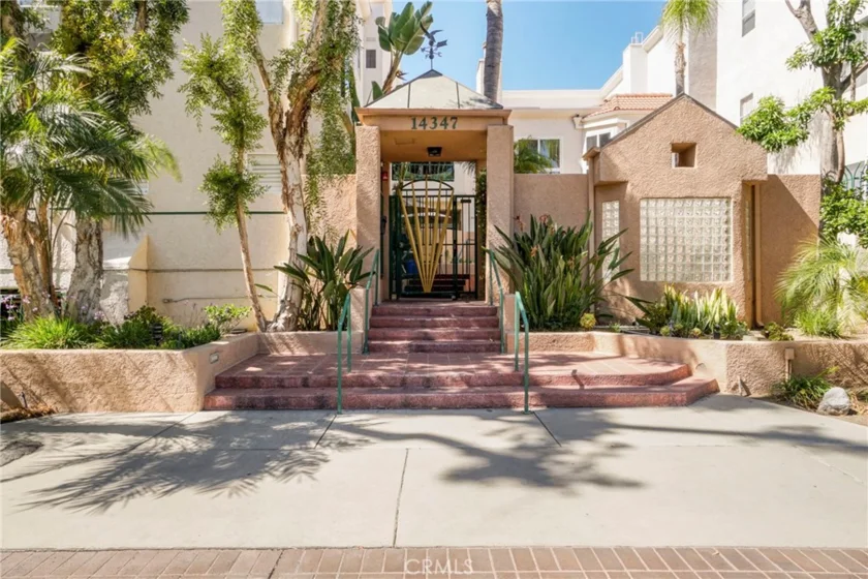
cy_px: 290
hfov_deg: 77.3
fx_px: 542
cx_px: 434
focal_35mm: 22
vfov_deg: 56.1
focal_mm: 15
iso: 100
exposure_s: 1/30
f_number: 16
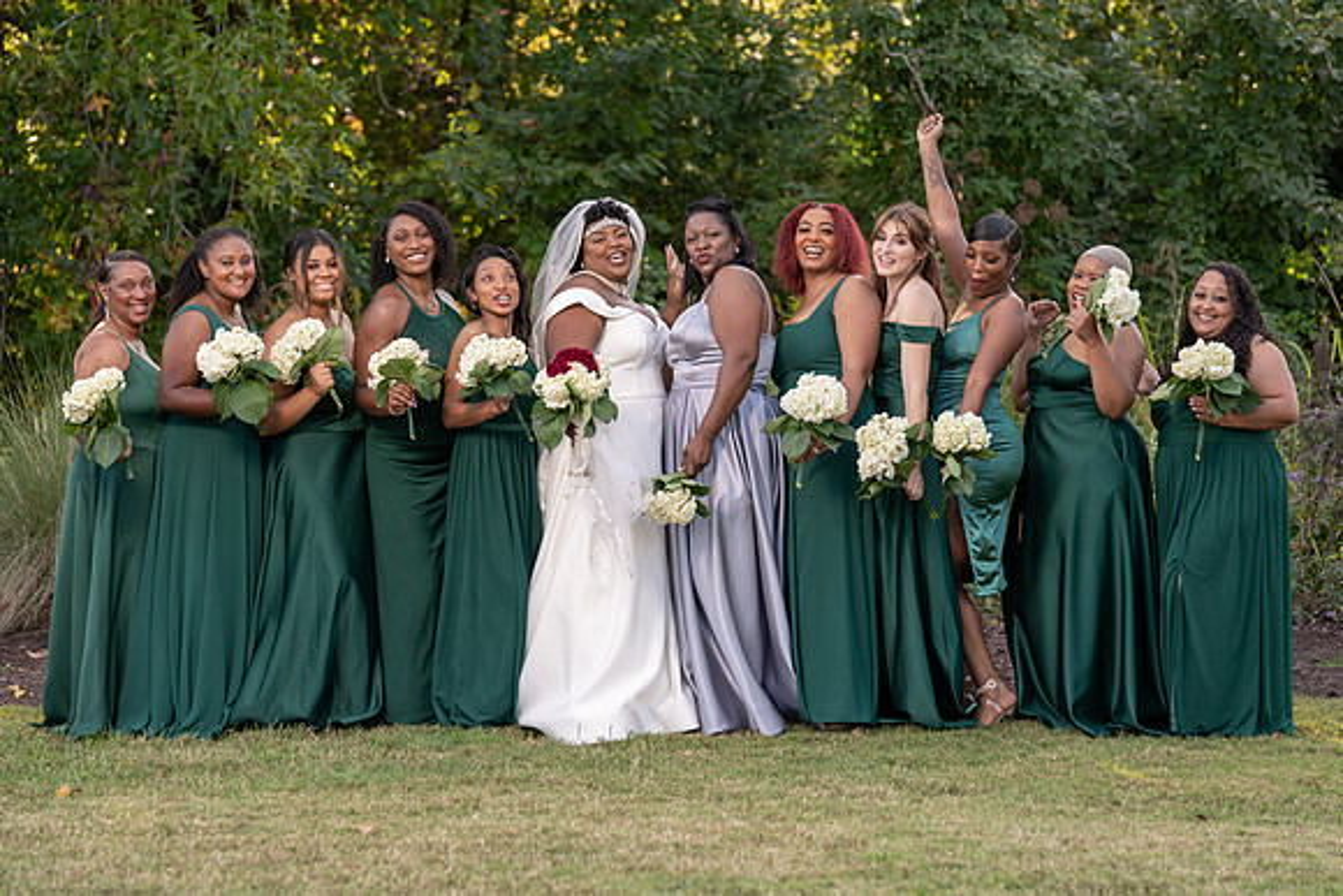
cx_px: 646
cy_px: 465
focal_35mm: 154
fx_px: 5750
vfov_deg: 8.9
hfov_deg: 13.3
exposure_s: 1/200
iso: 160
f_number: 4
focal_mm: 146
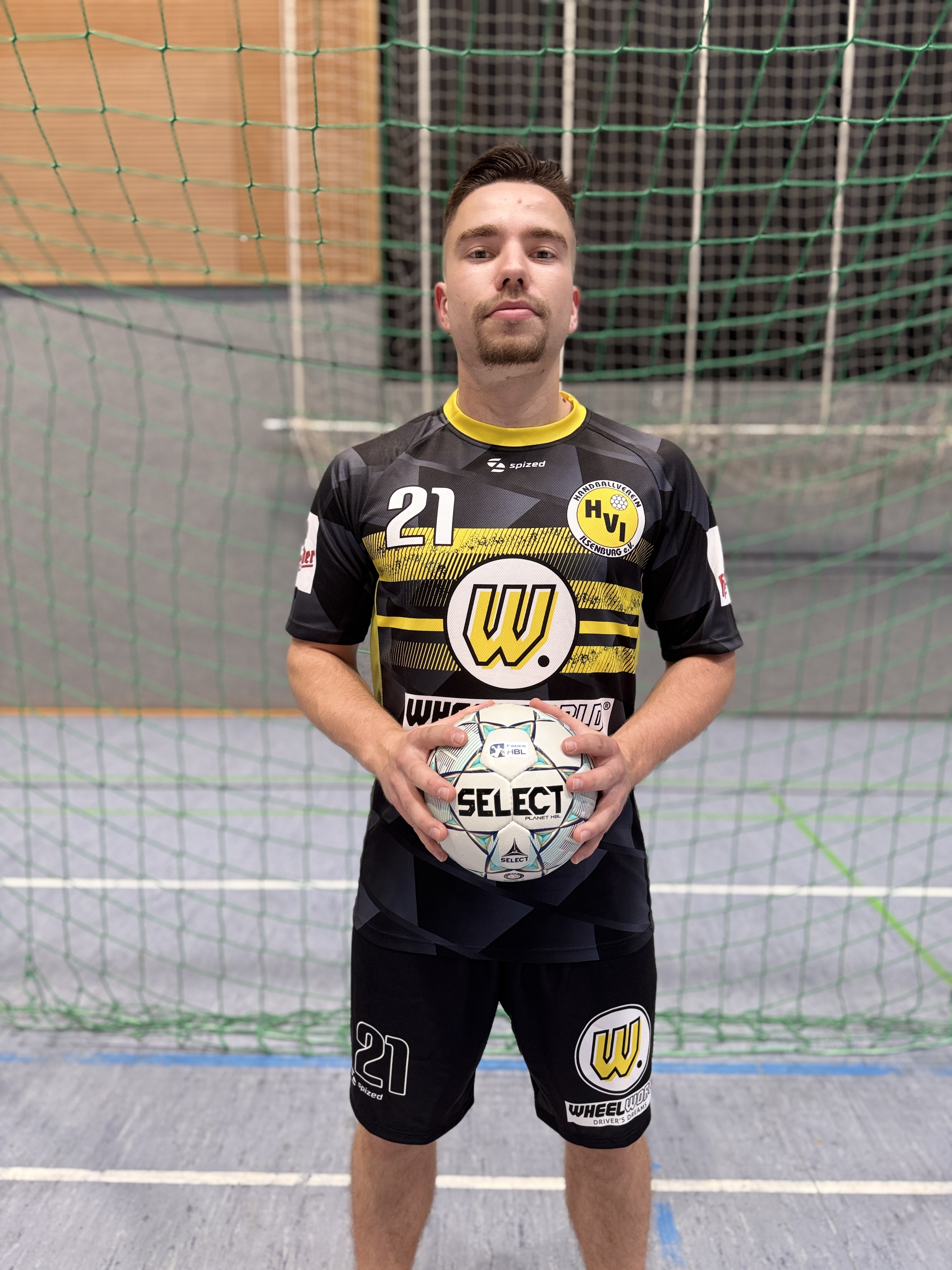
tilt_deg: -8.0
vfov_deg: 71.6
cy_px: 635
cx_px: 476
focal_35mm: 24
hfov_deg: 56.8
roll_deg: -1.7
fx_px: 880
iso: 160
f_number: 1.78
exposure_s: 1/100
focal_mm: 6.76
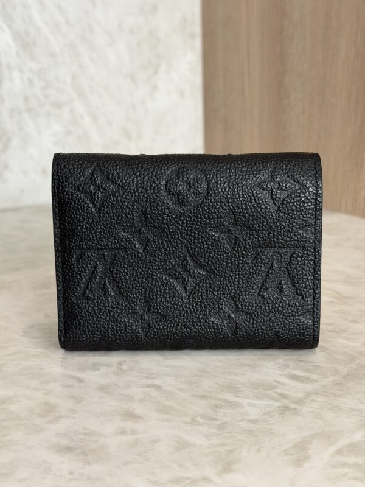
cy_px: 244
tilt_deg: -14.0
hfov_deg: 30.3
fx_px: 675
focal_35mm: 48
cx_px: 182
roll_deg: +1.0
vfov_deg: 39.7
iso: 50
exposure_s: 1/60
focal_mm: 6.76
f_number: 1.78
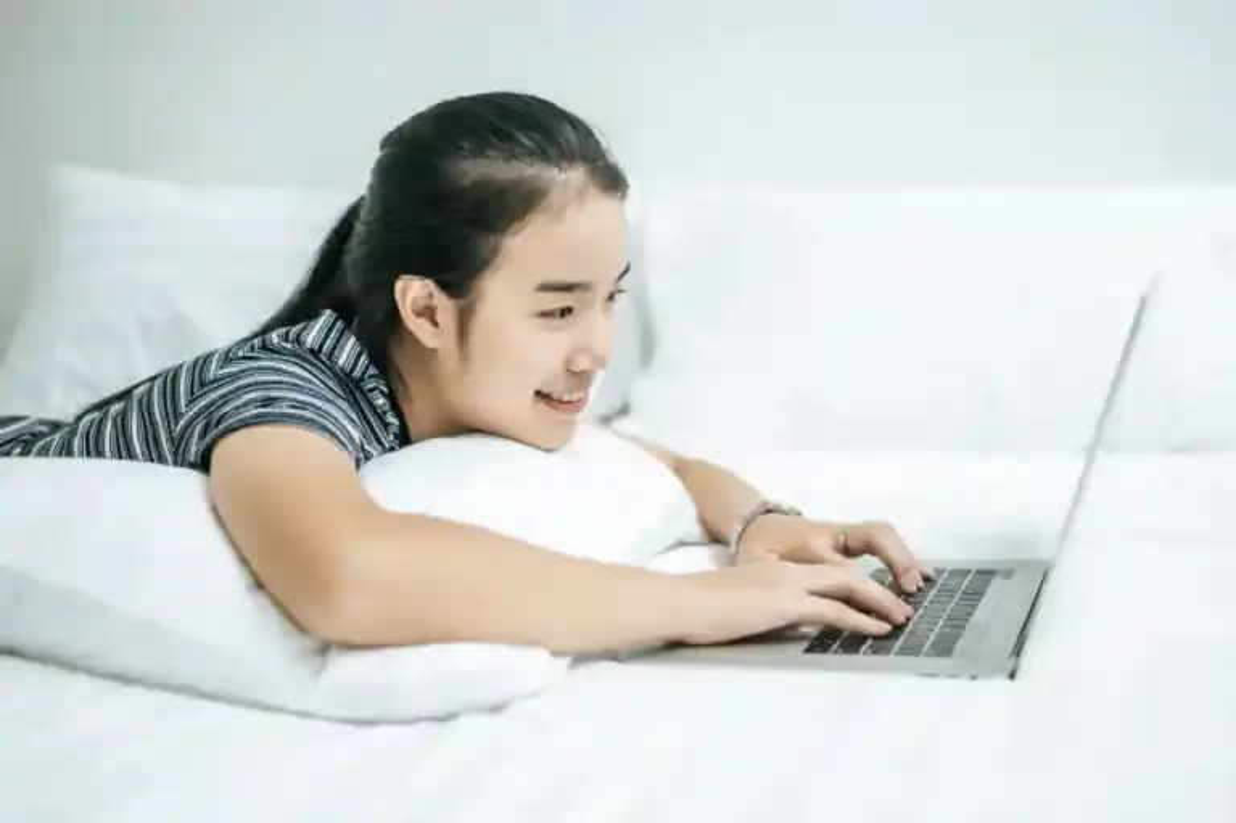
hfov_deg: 39.6
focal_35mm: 50
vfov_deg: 27.0
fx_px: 1716
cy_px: 412
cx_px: 618
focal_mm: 50
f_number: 1.8
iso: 250
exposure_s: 1/125
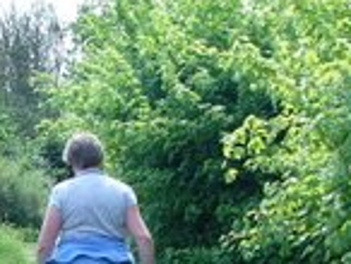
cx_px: -77
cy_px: 293
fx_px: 1198
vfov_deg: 12.4
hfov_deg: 16.0
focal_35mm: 118
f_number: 4
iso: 50
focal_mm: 6
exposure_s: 1/250
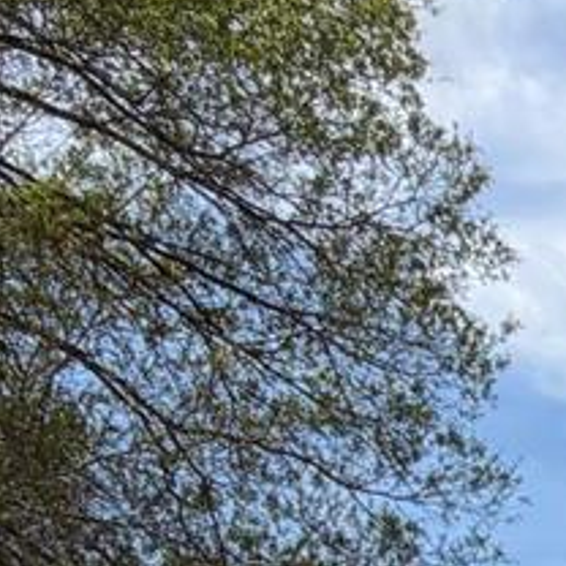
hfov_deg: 14.7
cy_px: 1113
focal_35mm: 95
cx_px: 1173
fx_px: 1757
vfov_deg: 15.1
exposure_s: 1/1399
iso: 20
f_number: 2.2
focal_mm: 2.22
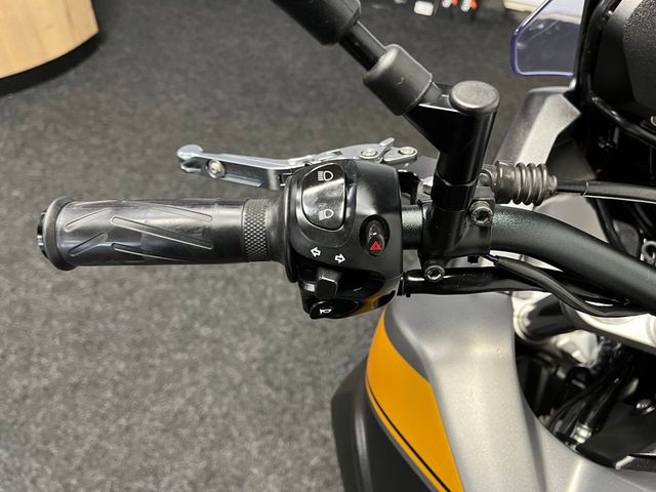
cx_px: 328
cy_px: 246
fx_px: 493
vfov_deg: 53.1
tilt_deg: -48.8
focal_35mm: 26
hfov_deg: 67.3
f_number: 1.6
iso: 400
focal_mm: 5.1
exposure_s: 1/33
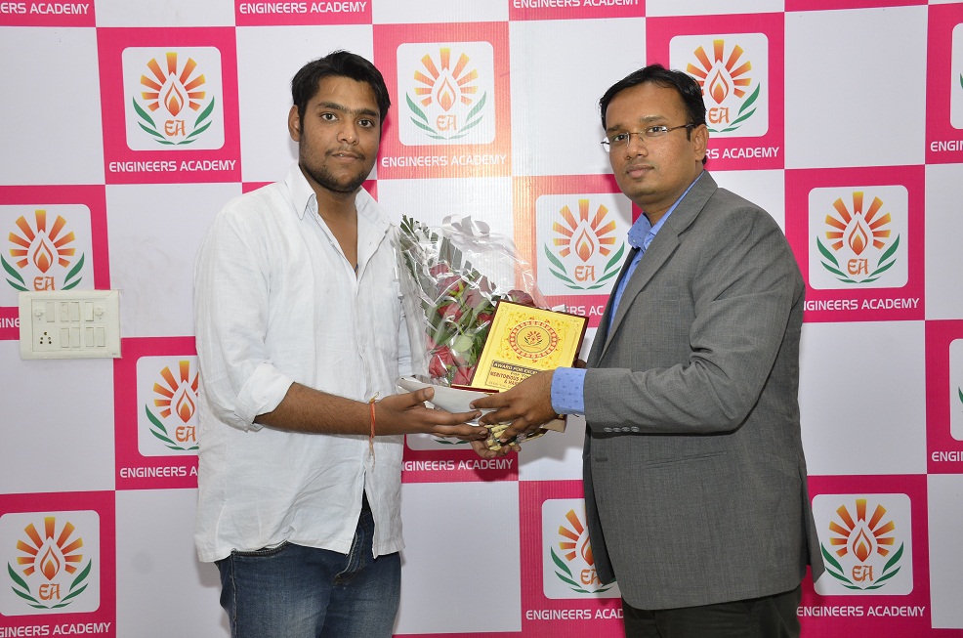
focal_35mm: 48
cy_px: 319
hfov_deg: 41.2
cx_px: 482
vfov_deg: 28.0
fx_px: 1281
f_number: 5
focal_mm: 32
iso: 800
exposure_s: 1/60
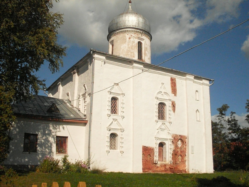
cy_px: 94
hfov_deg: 49.0
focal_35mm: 38
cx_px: 124
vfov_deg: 37.7
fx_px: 273
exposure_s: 1/2000
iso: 400
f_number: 8.4
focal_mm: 6.3
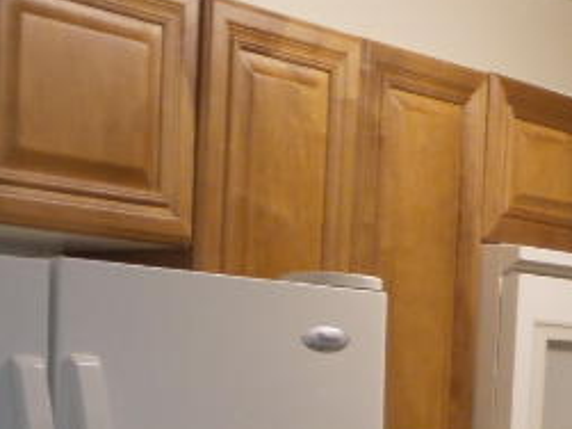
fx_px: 1553
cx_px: 399
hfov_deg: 20.8
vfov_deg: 15.2
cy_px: 516
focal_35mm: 94
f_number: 2.8
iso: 200
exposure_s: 1/30
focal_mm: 4.1
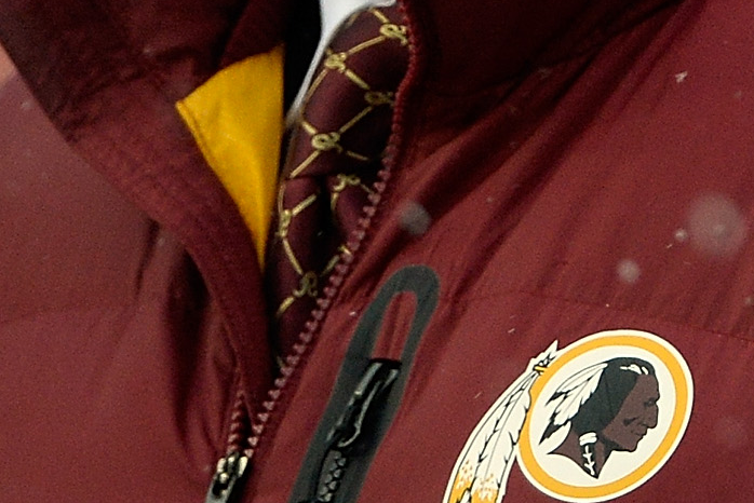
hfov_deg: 0.8
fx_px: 53972
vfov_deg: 0.5
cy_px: -197
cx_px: 1214
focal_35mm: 2576
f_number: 5
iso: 1600
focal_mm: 600
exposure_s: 1/1250
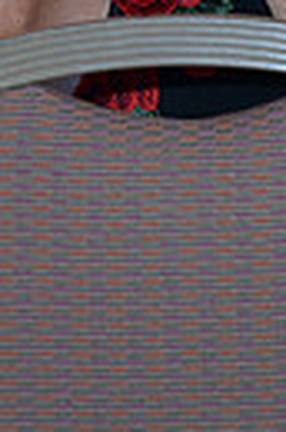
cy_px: -289
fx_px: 4924
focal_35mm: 411
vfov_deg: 5.0
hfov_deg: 3.3
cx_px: 268
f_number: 5.6
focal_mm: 92
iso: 1600
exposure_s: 1/250
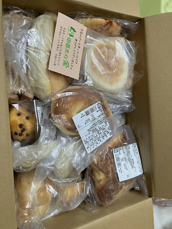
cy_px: 114
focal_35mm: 28
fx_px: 186
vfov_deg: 63.4
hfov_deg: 49.7
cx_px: 86
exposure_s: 1/50
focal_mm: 3.99
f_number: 1.8
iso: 50
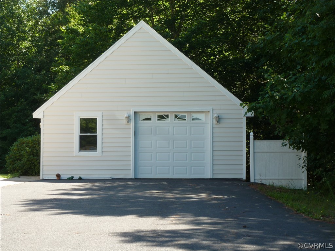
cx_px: 168
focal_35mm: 65
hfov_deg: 29.8
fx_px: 629
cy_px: 126
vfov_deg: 22.6
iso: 100
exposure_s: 1/125
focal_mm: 11.7
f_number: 4.6
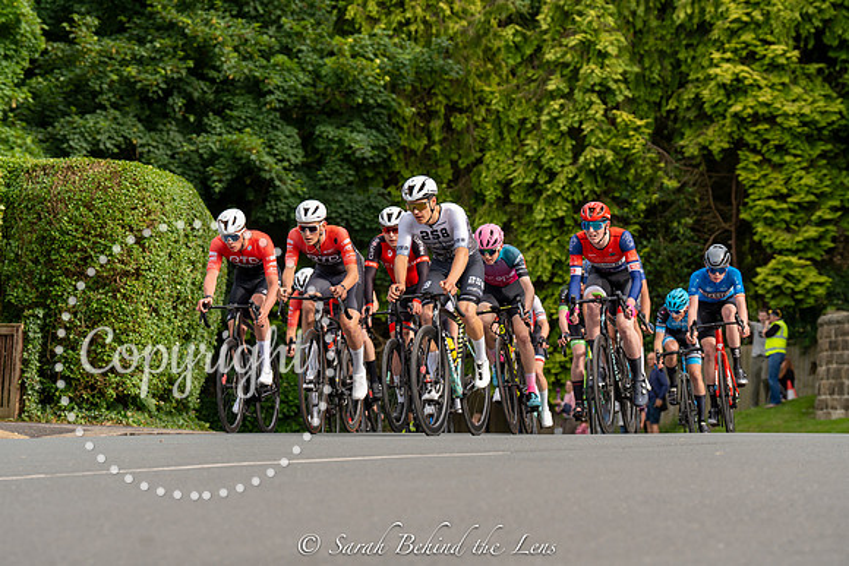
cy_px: 283
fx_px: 2524
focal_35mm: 107
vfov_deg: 12.8
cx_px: 424
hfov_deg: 19.1
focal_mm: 107
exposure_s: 1/640
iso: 250
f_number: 4.5
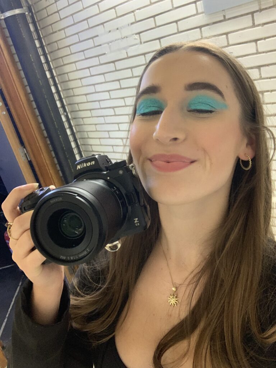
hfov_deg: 44.2
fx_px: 340
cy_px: 184
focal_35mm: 32
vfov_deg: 56.8
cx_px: 138
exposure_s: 1/33
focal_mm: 2.87
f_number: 2.2
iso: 250
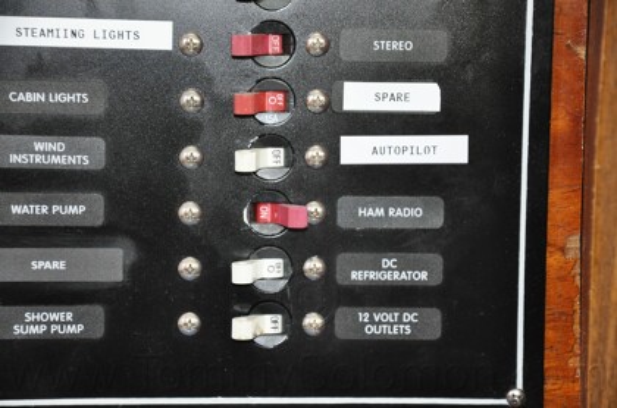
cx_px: 308
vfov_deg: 8.7
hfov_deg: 13.1
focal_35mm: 158
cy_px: 204
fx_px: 2693
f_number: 5.6
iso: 800
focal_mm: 105
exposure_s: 1/60
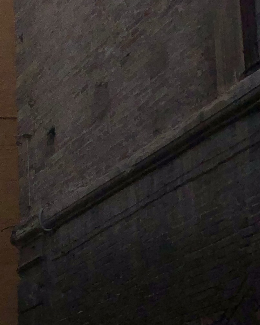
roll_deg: +1.5
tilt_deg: +12.7
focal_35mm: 110
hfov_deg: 13.9
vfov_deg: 17.2
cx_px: 17
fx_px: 1058
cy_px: 295
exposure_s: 1/8000
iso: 25
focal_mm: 4
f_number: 1.8
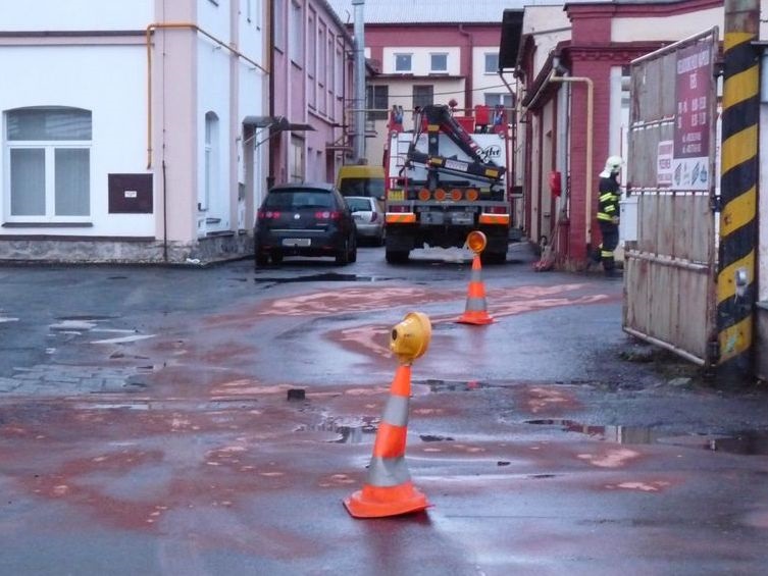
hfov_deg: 38.2
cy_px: 288
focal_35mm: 50
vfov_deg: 29.1
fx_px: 1109
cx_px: 384
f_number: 3.2
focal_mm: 9
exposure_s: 1/40
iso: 800
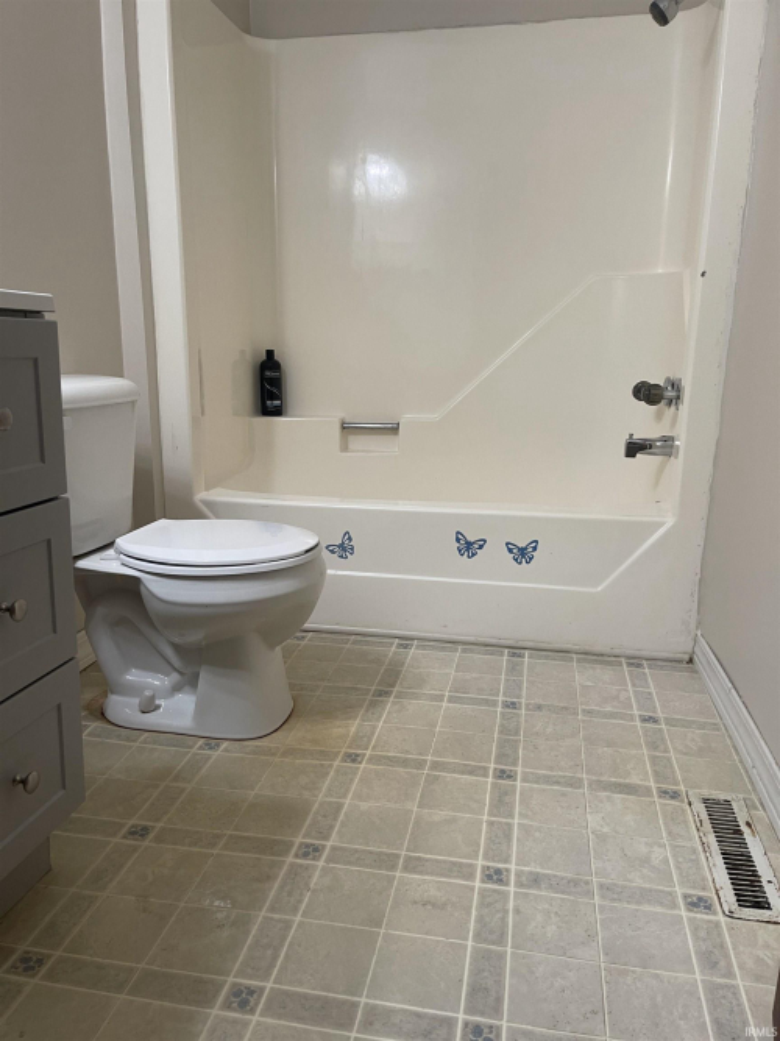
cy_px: 520
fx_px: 751
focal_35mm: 25
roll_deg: +0.7
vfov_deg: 69.4
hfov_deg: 54.9
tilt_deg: -12.6
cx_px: 390
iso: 125
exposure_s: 1/60
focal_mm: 5.1
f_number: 1.6
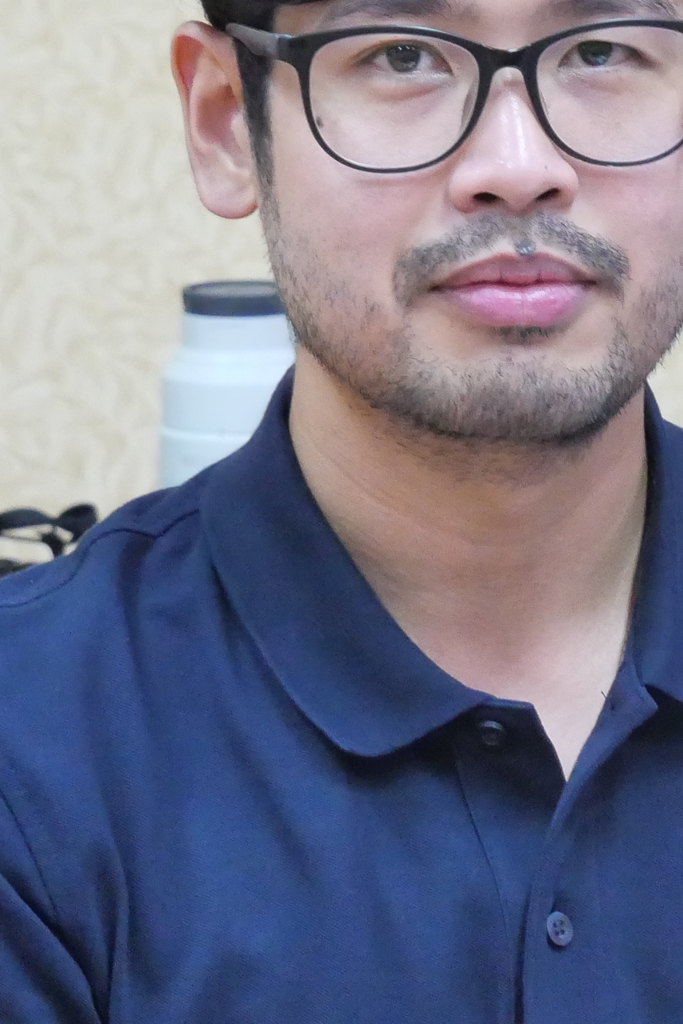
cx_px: 385
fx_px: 8307
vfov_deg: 7.1
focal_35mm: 292
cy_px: 441
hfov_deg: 4.7
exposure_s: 1/15
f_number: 5.6
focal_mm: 49
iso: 3200
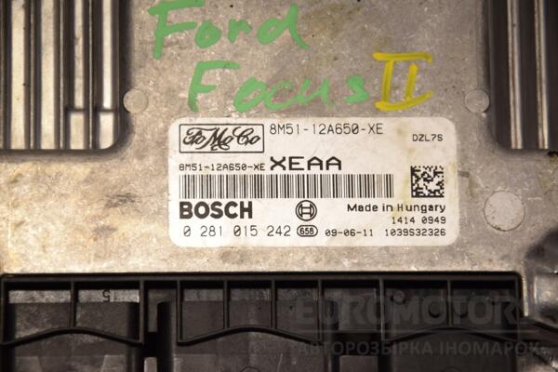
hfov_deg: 13.0
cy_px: 186
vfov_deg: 8.7
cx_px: 279
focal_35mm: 158
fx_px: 2441
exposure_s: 1/200
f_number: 7.1
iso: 400
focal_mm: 105
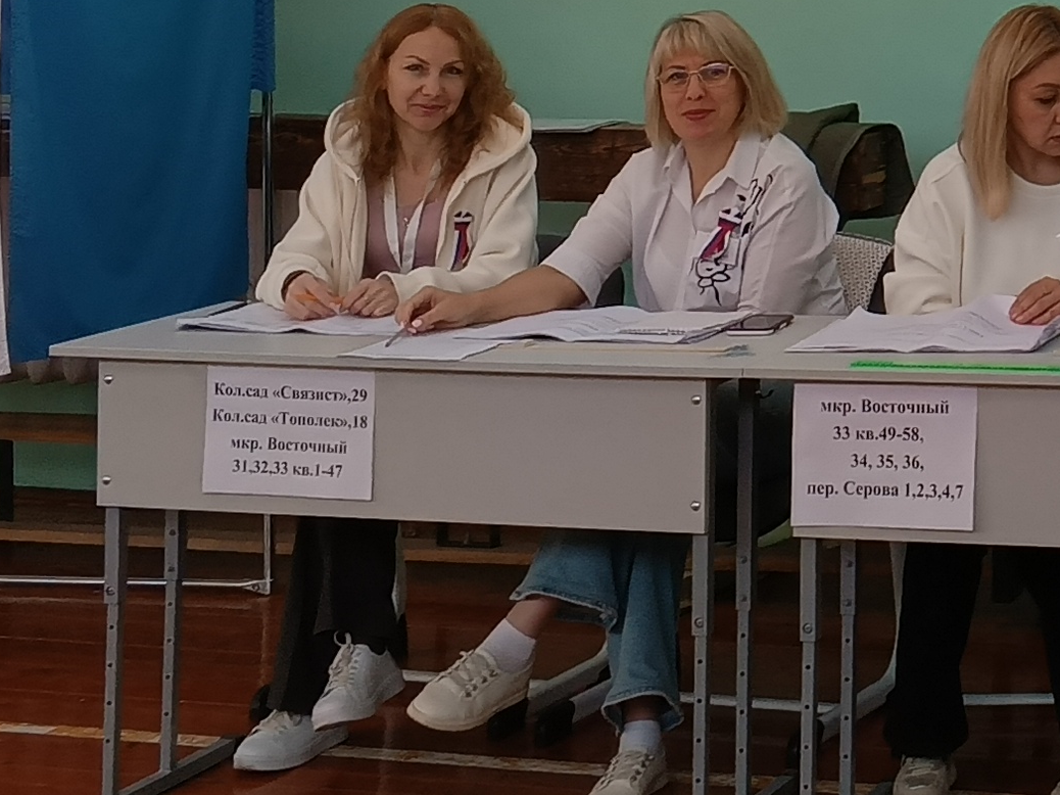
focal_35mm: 94
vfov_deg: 14.8
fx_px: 2878
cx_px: 1367
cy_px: -337
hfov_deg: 19.3
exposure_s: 1/100
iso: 104
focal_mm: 4.09
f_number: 1.6
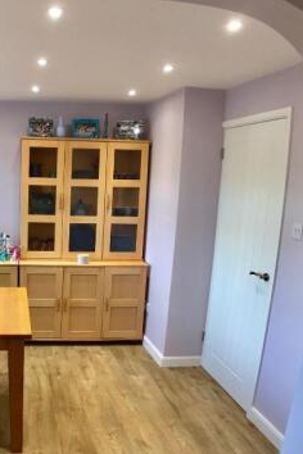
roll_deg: -1.1
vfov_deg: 41.0
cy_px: 258
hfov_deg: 27.1
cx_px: 31
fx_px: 606
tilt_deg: -11.5
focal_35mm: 48
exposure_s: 1/50
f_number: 1.8
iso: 32
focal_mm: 3.99
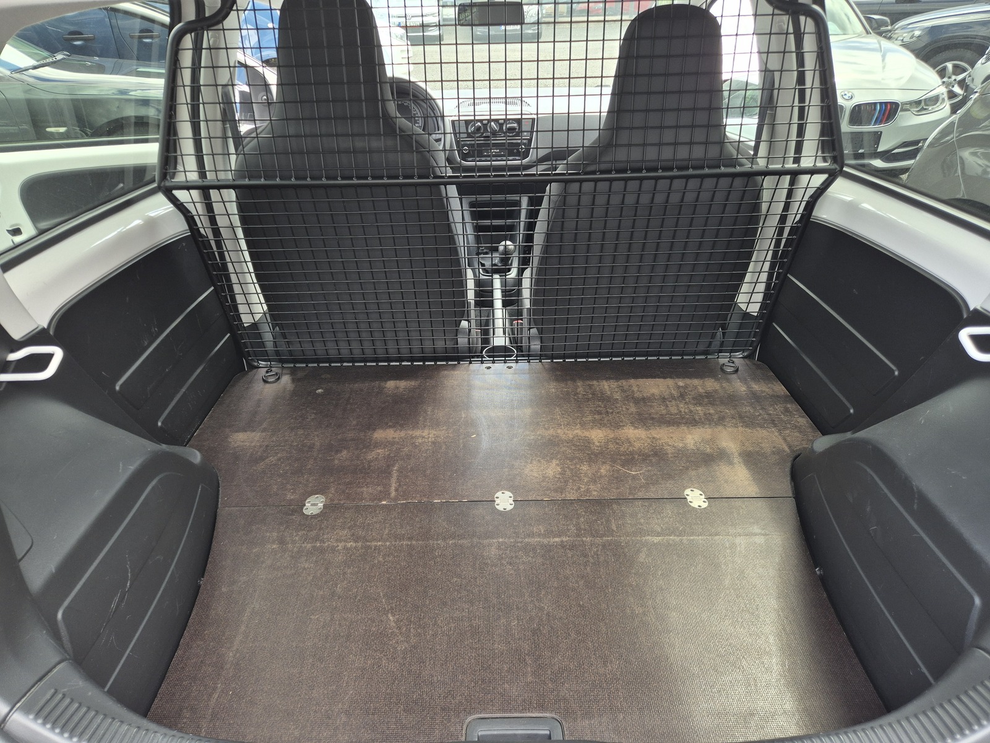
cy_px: 372
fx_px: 658
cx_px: 495
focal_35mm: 23
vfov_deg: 58.9
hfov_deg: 73.9
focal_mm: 5.4
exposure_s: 1/180
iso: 64
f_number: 1.8
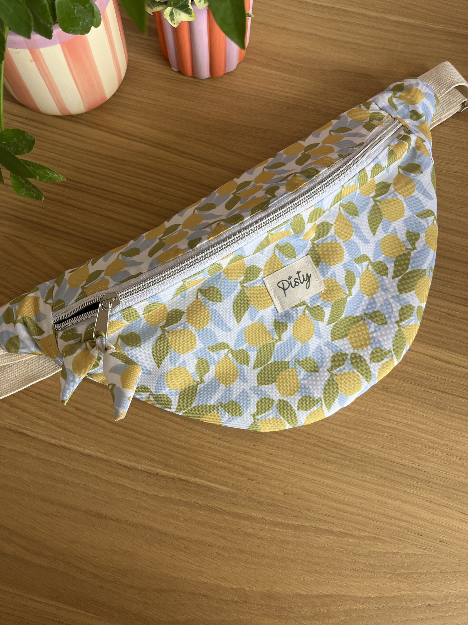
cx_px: 234
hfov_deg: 53.1
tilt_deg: -74.8
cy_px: 312
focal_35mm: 26
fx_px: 469
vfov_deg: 67.3
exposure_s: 1/122
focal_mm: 5.1
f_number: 1.6
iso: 40
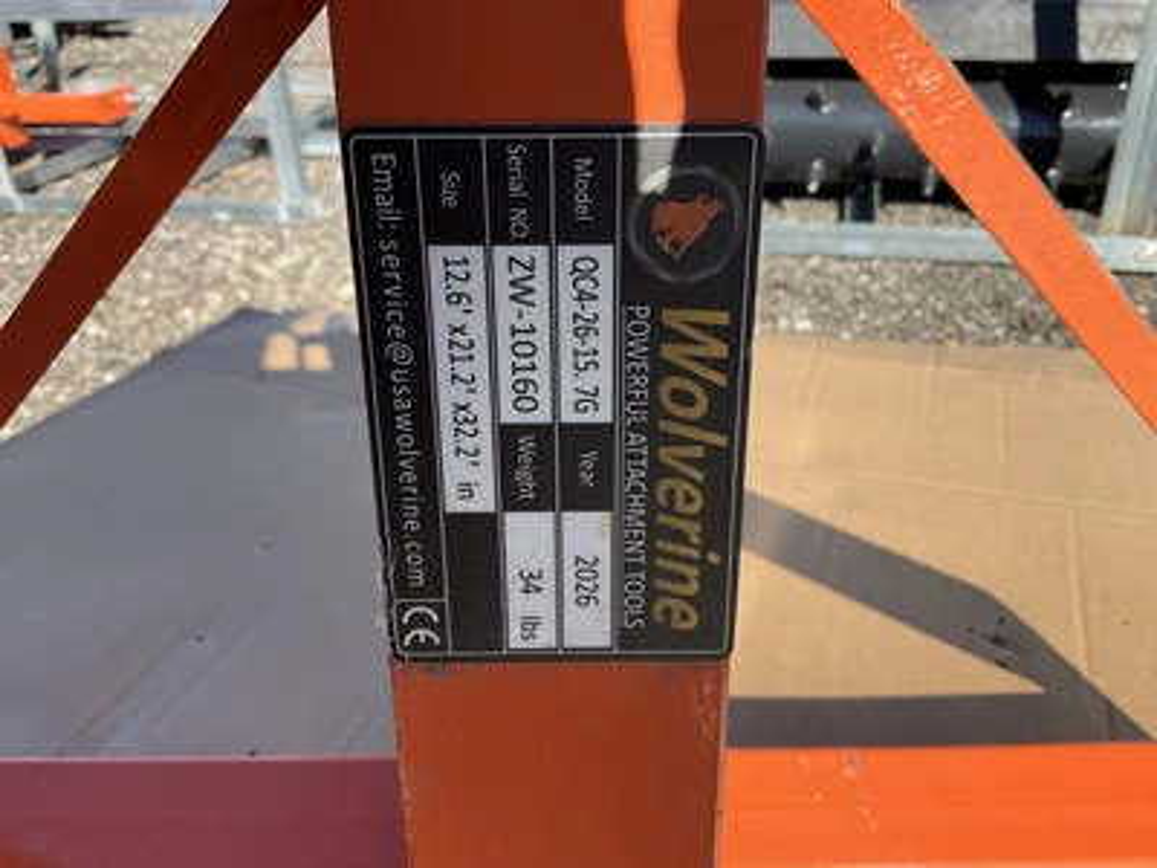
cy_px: 434
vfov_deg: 48.2
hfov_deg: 61.7
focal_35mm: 29
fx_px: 969
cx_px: 578
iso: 25
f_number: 1.8
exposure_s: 1/962
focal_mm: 3
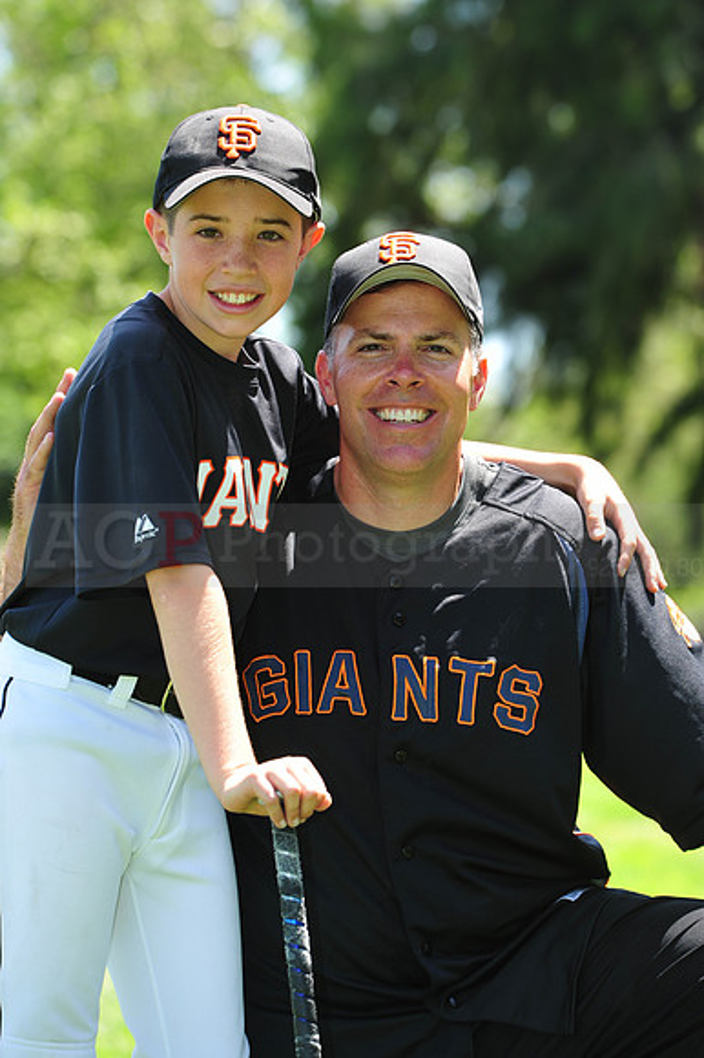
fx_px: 4845
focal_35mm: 165
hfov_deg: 8.3
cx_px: 352
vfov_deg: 12.5
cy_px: 529
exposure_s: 1/200
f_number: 6.3
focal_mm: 165
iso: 200
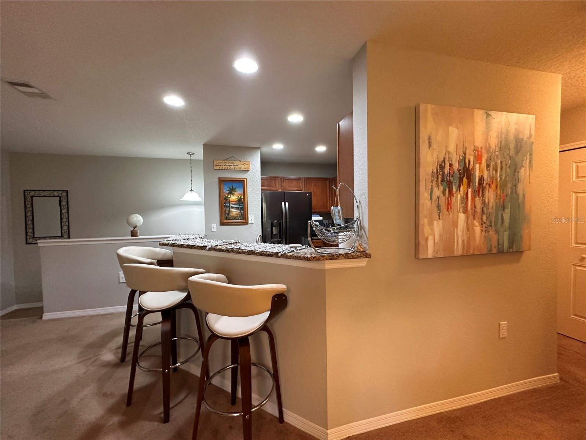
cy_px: 220
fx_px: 237
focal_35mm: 14
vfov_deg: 85.7
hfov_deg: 102.1
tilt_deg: -2.0
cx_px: 293
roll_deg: -0.5
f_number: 2.2
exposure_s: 1/60
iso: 400
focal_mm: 2.22
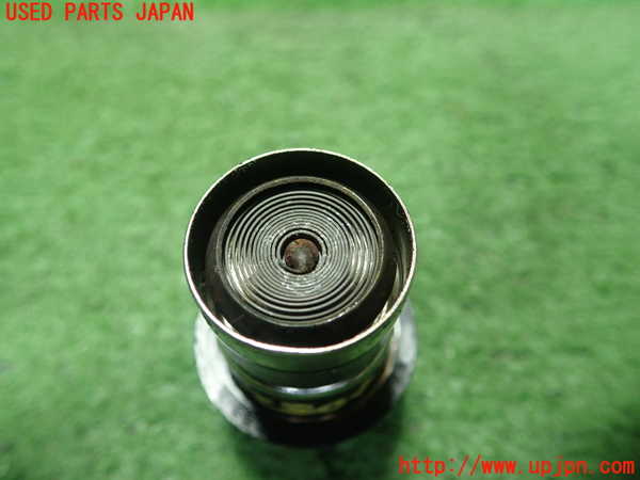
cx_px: 320
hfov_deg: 60.0
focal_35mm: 30
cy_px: 240
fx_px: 555
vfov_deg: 46.8
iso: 500
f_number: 2.3
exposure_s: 1/125
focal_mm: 5.5
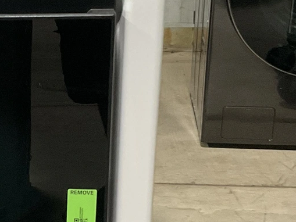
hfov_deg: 16.5
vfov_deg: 12.9
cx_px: -62
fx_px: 975
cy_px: 187
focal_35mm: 114
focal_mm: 3
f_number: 1.8
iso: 125
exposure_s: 1/60
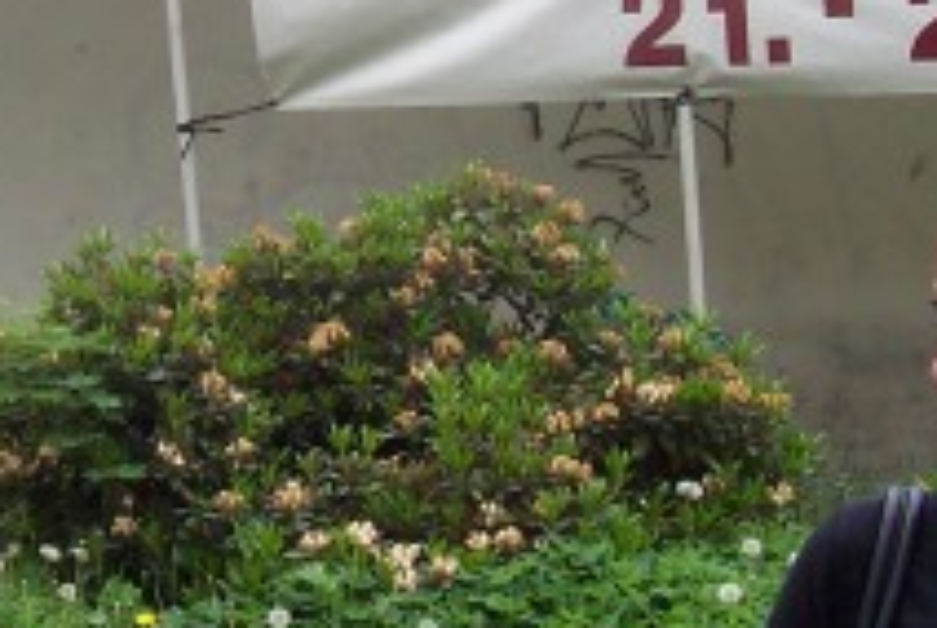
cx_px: 181
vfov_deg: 11.8
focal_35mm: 116
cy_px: 40
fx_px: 3023
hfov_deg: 17.5
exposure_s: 1/180
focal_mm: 5.6
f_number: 5.6
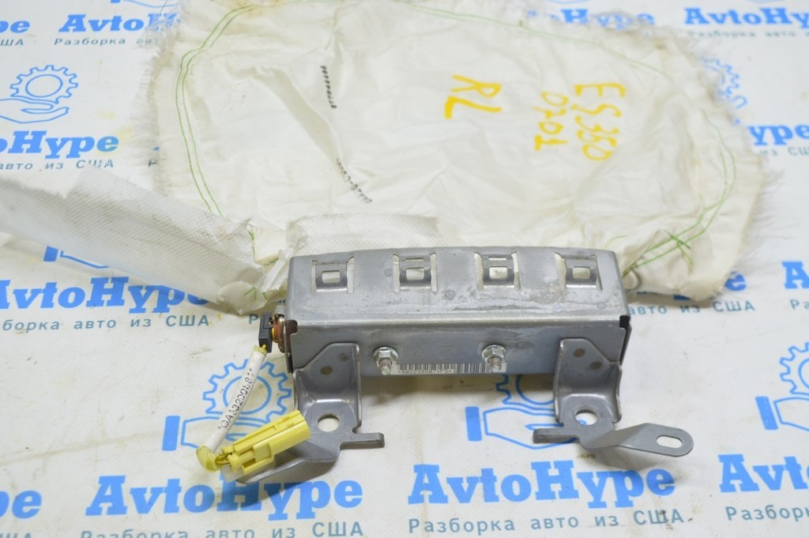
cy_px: 269
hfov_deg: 43.6
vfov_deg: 29.8
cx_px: 404
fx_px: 1010
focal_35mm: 45
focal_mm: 30
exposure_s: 1/20
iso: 400
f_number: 5.6
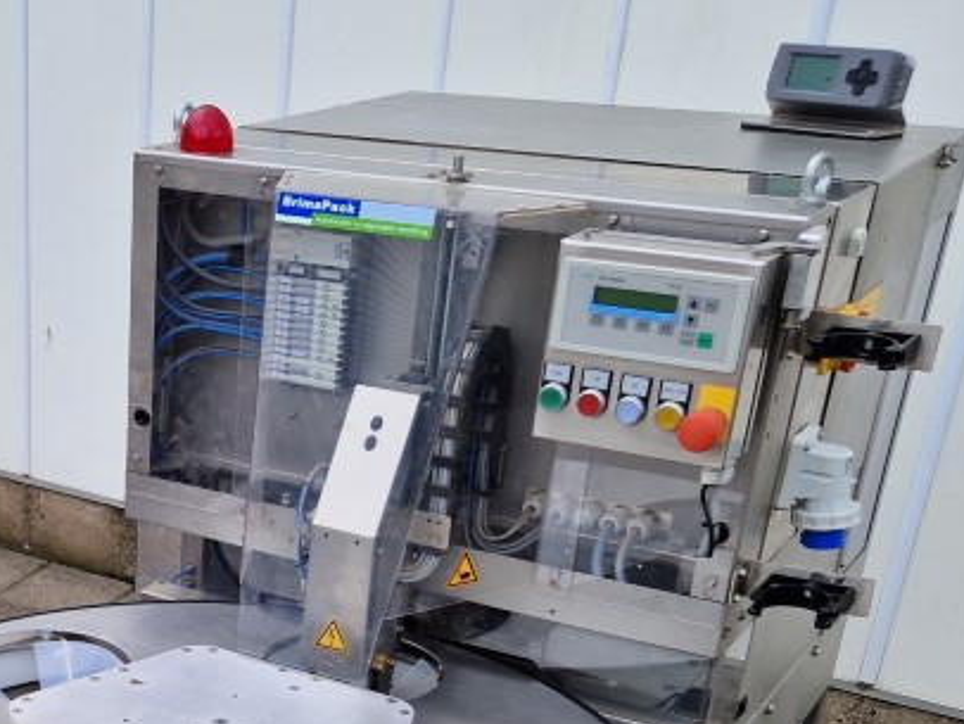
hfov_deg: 31.7
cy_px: 755
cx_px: 104
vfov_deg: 23.9
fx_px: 1616
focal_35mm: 58
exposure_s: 1/1140
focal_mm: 5.4
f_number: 1.8
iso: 50
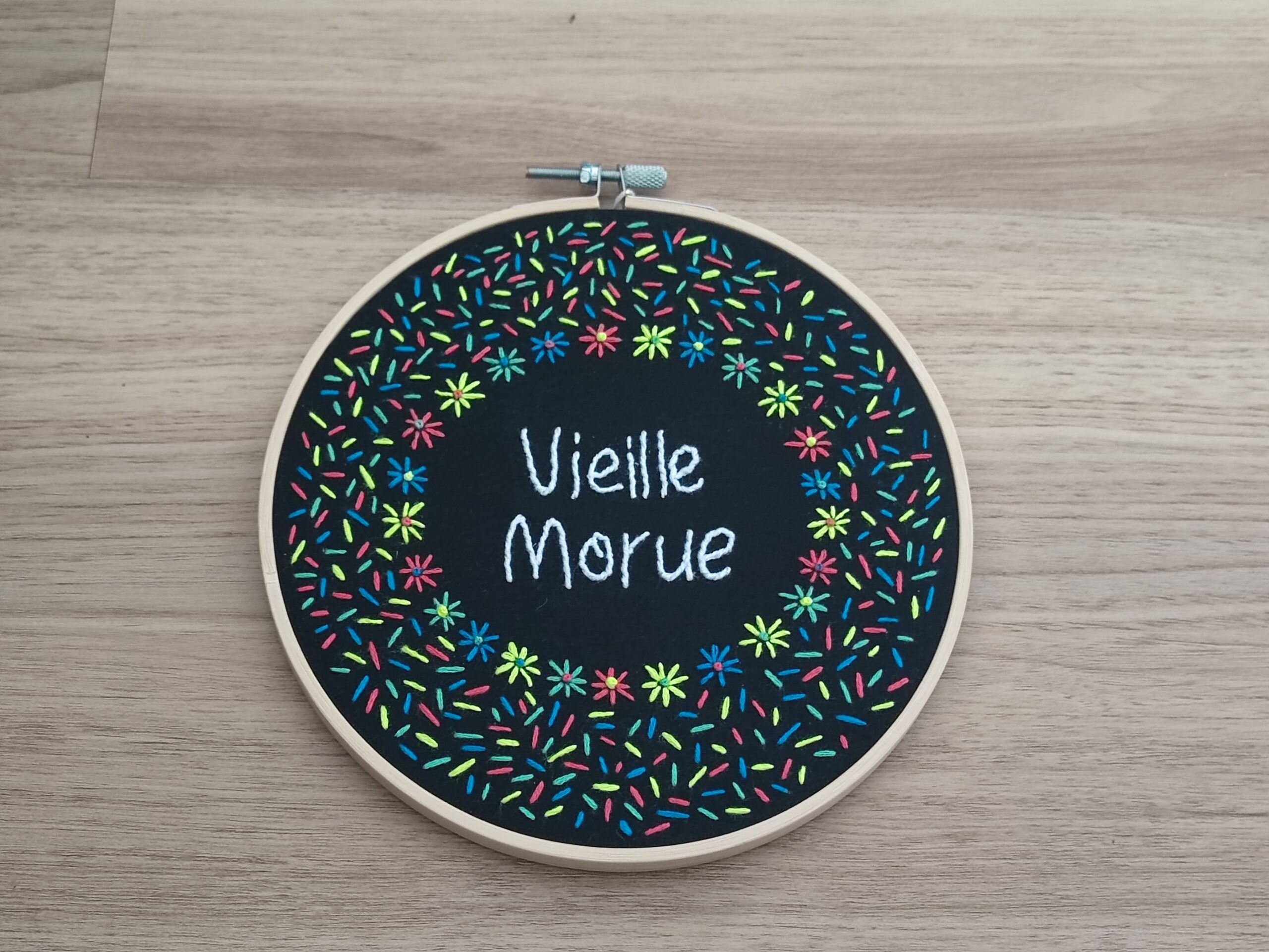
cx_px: 634
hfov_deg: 69.4
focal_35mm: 25
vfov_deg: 54.9
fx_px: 916
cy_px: 476
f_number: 1.75
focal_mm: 5.96
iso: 1263
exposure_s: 1/50
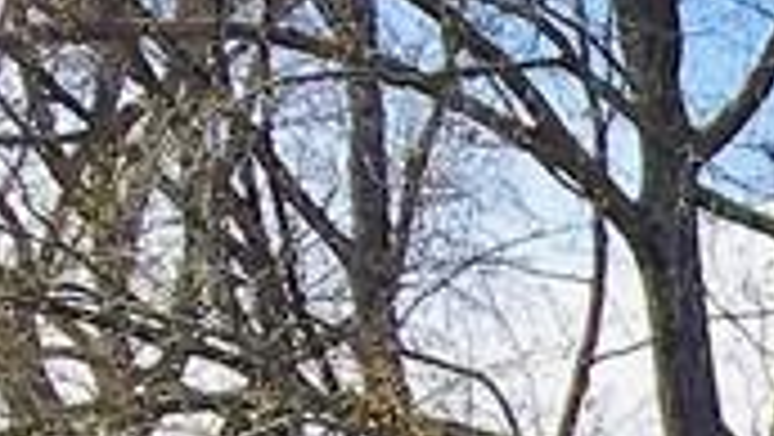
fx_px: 3861
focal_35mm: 188
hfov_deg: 9.2
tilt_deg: +5.6
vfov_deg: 5.7
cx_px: 2293
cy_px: 1598
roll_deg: -1.2
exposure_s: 1/1115
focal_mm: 4.15
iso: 25
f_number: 2.2
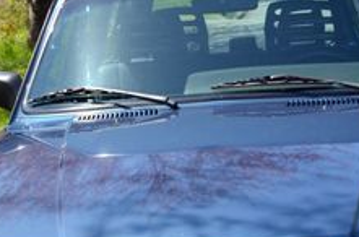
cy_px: 213
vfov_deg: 12.0
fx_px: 1124
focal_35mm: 113
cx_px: 223
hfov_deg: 18.1
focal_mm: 26
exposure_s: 1/200
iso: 100
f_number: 7.1
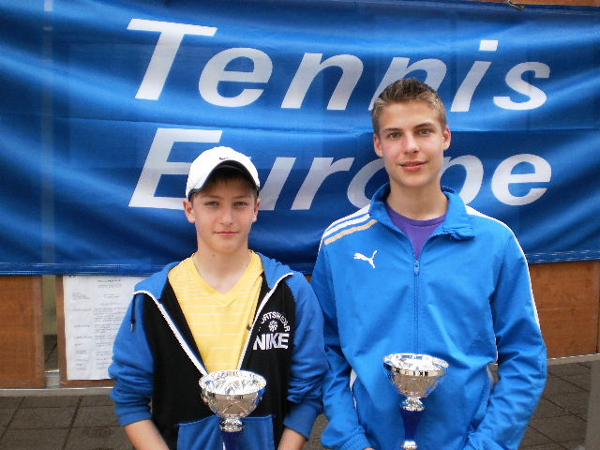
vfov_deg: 39.7
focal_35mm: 36
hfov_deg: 51.4
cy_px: 225
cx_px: 300
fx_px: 624
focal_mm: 6.3
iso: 100
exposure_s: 1/200
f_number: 3.1
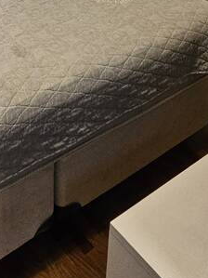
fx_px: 377
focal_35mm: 47
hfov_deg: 28.3
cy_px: -85
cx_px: -16
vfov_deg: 31.2
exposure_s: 1/60
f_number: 2.2
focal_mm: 2.2
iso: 250
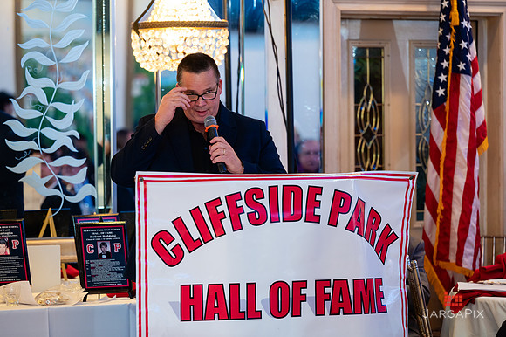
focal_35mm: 140
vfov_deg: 9.8
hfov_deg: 14.7
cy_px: 167
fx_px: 1968
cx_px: 249
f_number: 3.2
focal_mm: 135
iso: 1250
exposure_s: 1/125
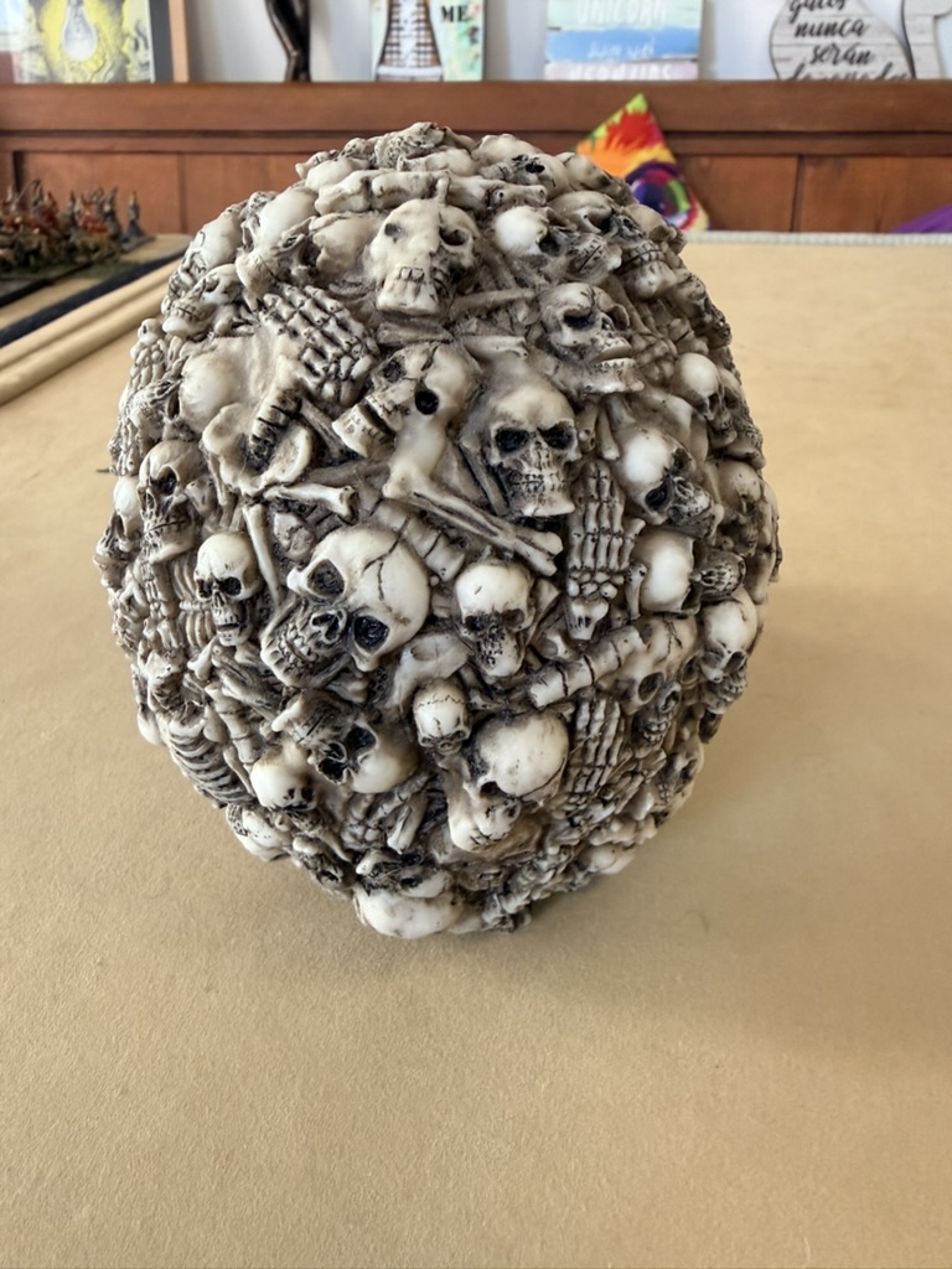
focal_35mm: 24
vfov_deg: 71.6
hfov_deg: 56.8
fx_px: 880
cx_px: 476
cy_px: 634
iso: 320
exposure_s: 1/76
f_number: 2.2
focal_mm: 2.22
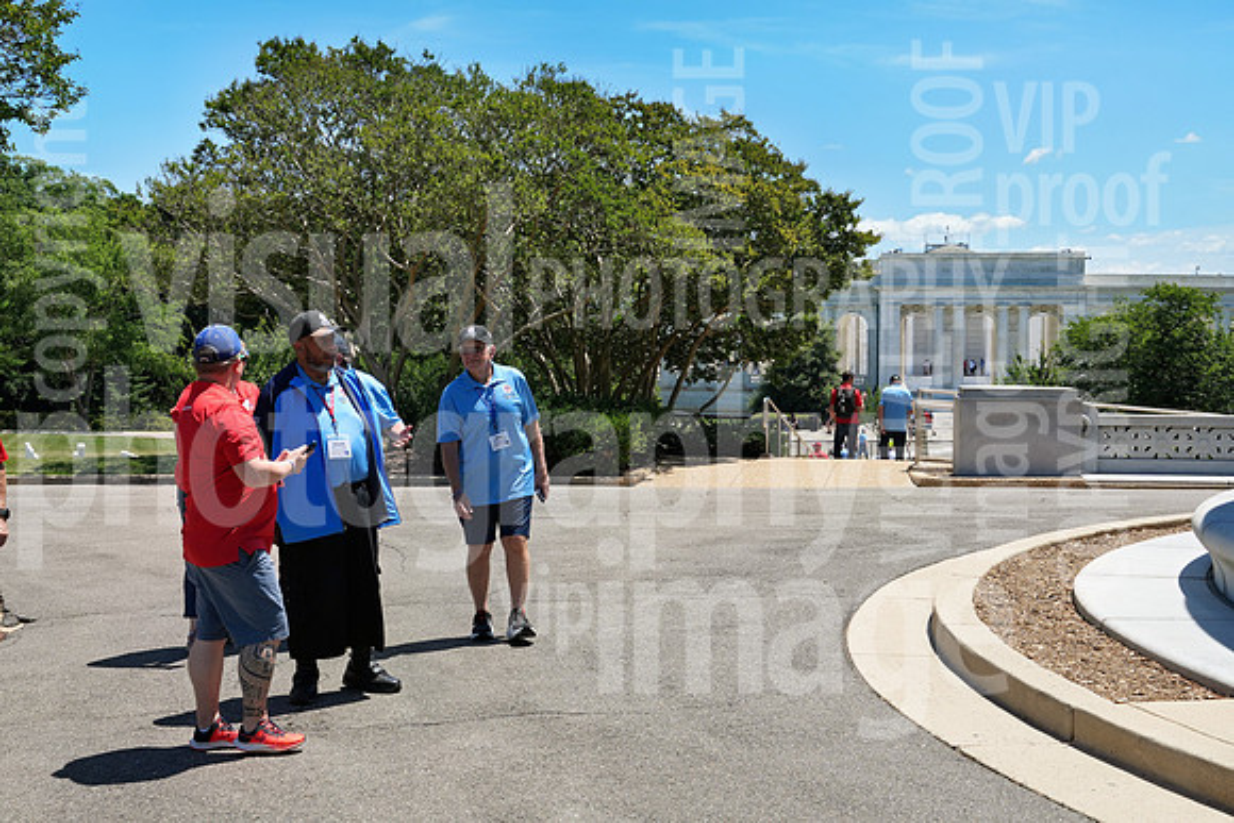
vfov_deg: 27.3
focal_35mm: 50
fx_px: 1697
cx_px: 617
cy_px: 412
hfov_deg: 40.0
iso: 200
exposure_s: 1/250
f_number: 10
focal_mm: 33
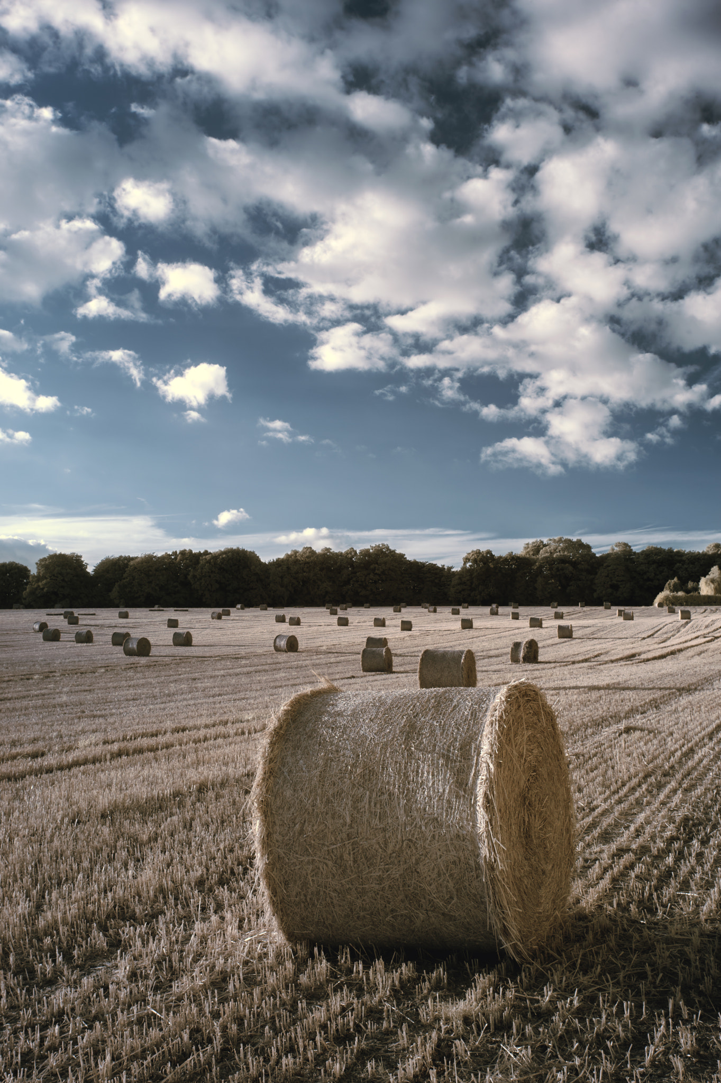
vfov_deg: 54.5
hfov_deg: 37.8
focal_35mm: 35
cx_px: 360
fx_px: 1053
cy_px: 542
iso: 200
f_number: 16
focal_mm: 35
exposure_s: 1/30
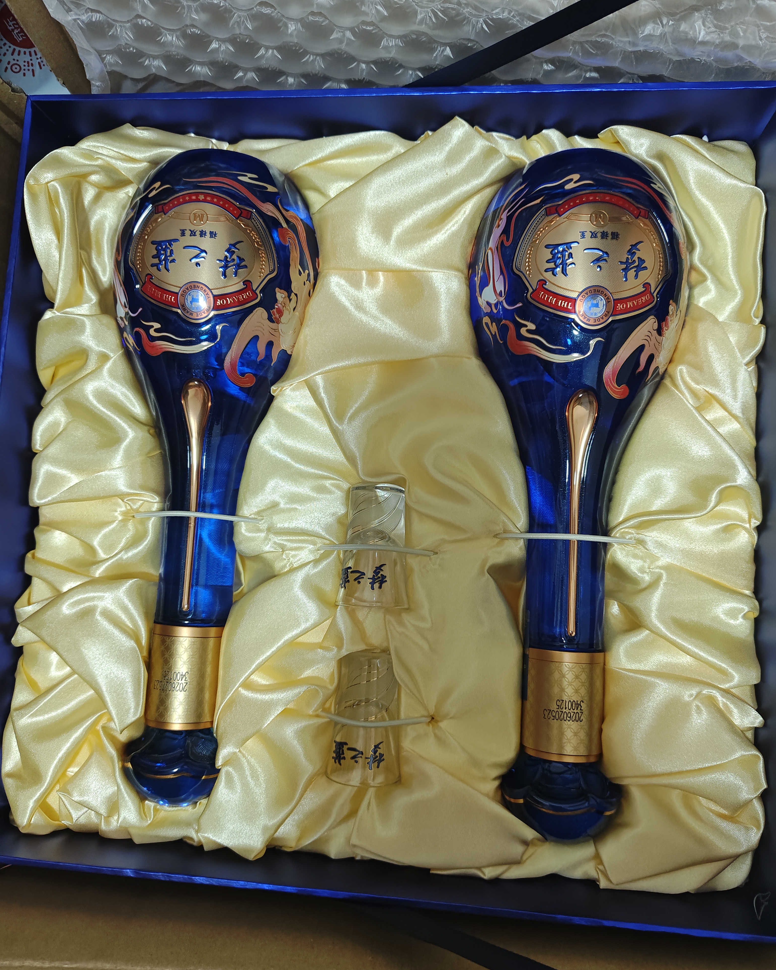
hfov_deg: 58.8
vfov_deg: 70.3
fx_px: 689
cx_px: 388
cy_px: 494
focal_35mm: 24
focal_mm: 5.56
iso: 1415
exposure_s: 1/50
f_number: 1.88
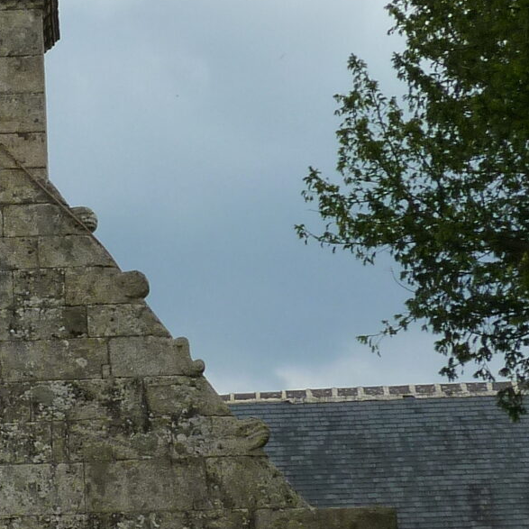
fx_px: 1798
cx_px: -100
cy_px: 311
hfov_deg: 16.1
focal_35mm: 104
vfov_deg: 16.7
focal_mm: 4.8
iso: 125
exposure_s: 1/200
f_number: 5.6
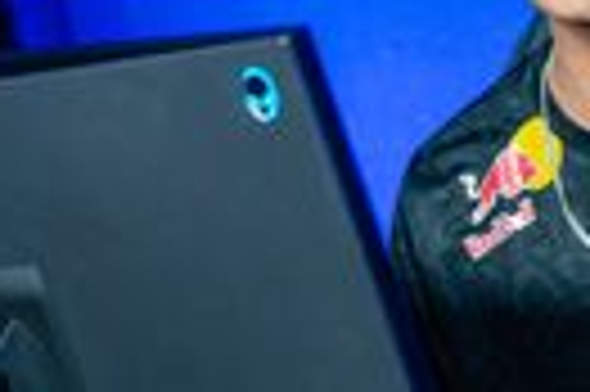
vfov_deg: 6.8
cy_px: -5
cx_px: 686
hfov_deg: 10.1
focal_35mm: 201
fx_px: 3290
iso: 1250
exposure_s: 1/300
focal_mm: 35
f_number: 2
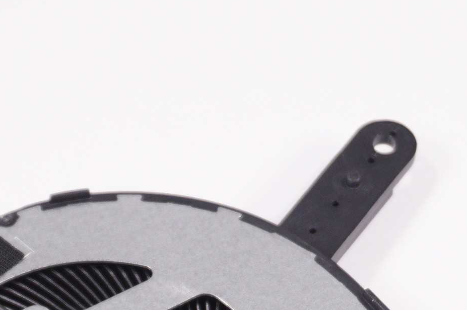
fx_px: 2587
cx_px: 22
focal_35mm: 200
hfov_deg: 10.2
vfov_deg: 6.7
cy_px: 496
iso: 640
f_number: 5.6
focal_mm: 41
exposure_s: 1/250
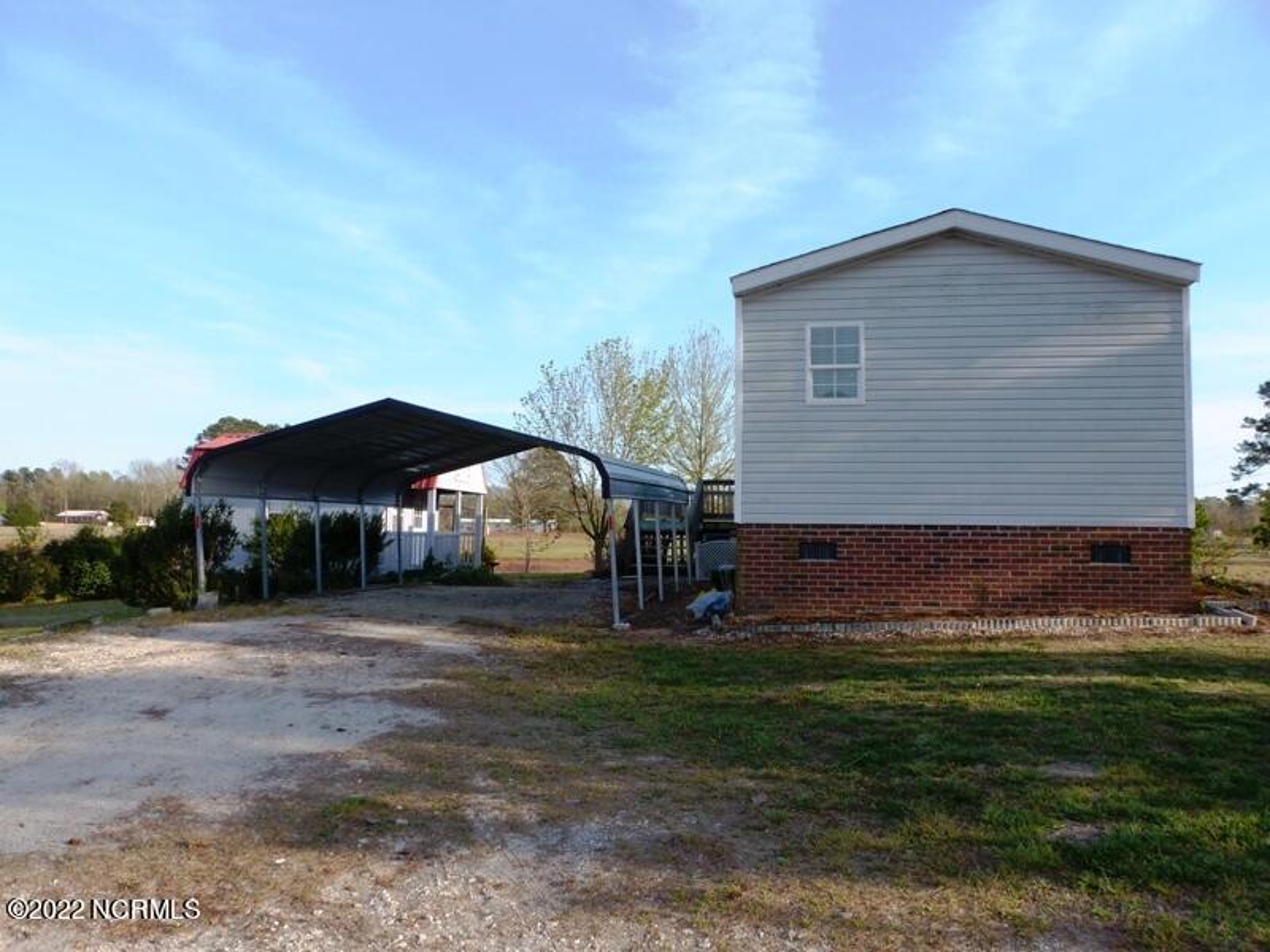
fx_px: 954
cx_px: 635
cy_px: 476
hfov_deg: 67.3
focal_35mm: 26
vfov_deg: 53.1
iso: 100
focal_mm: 4.7
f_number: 4
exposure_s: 1/320
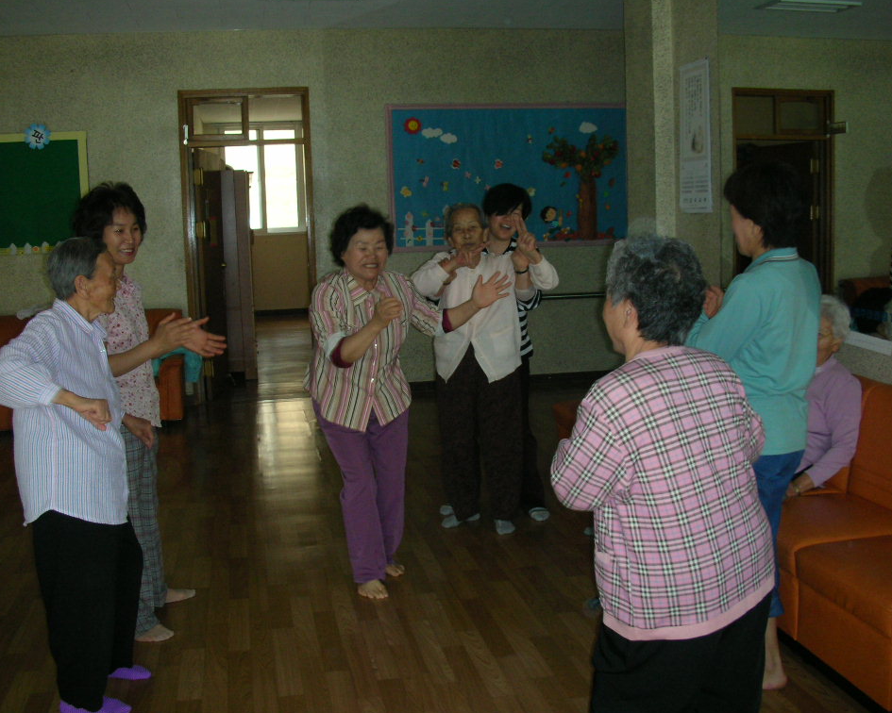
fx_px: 977
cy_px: 356
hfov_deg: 49.1
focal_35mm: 37
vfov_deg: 40.1
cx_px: 423
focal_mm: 5.8
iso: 129
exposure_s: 1/60.1
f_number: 3
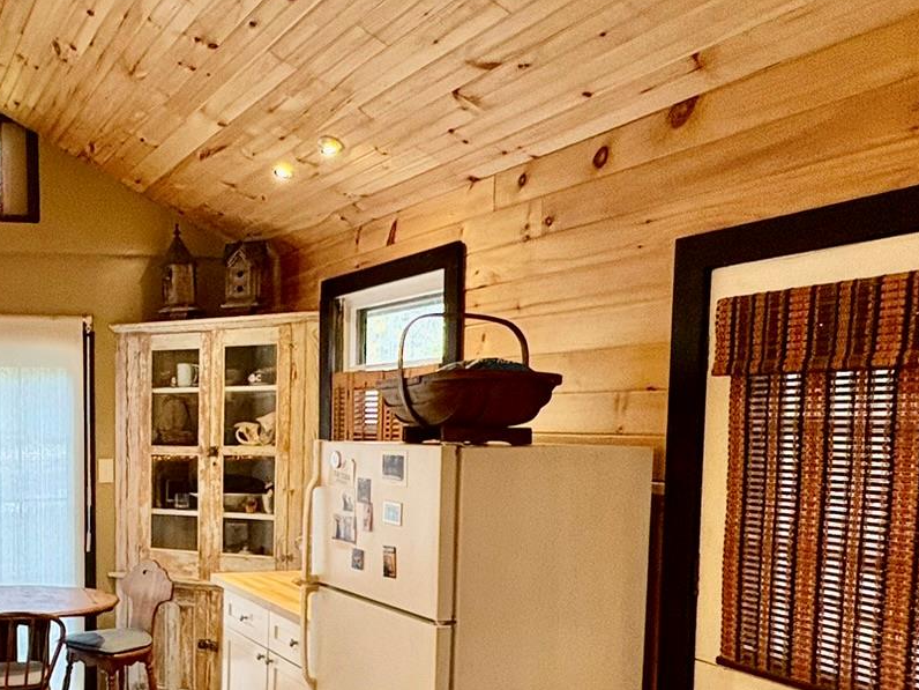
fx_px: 956
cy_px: 489
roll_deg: -0.8
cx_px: 96
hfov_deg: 46.5
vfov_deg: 38.9
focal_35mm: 36
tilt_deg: -3.8
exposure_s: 1/120
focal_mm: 2.22
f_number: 2.2
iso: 200
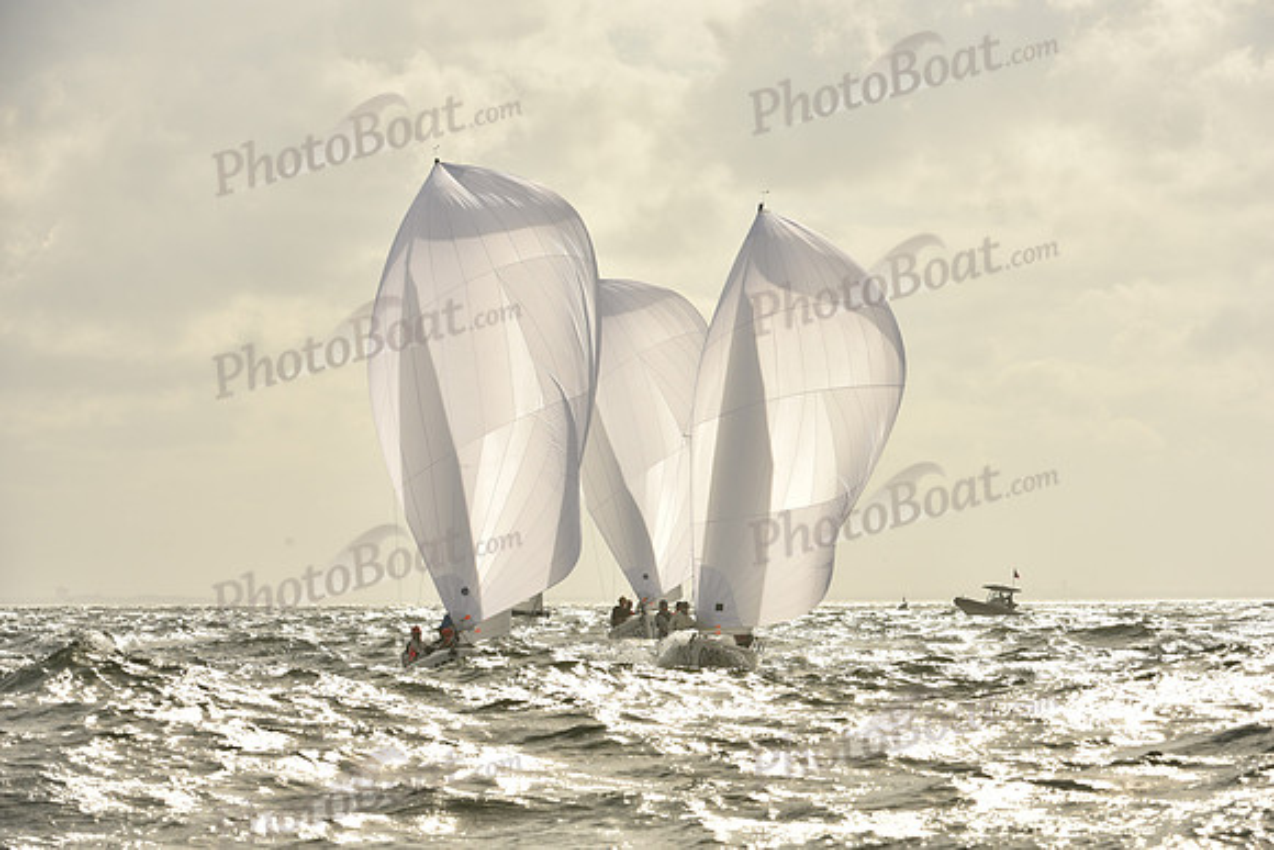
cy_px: 425
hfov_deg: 8.6
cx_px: 637
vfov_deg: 5.7
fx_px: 8495
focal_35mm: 240
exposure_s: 1/1250
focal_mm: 240
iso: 320
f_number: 10
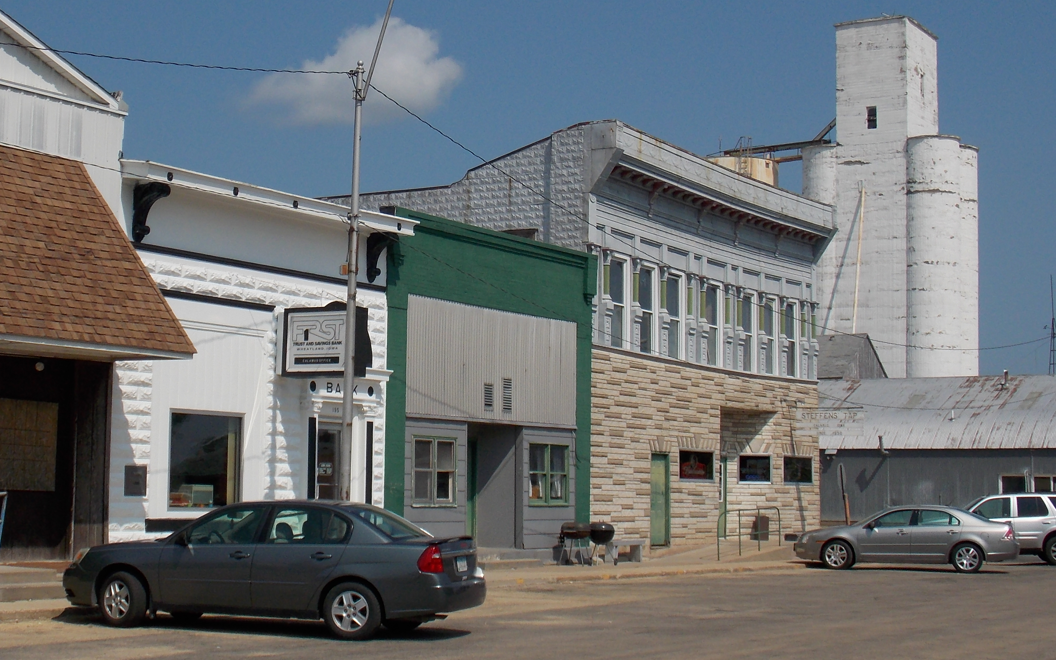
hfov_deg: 32.8
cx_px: 392
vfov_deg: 20.9
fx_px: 1784
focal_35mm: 62
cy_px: 252
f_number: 11.5
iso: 80
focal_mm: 7.3
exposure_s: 1/200
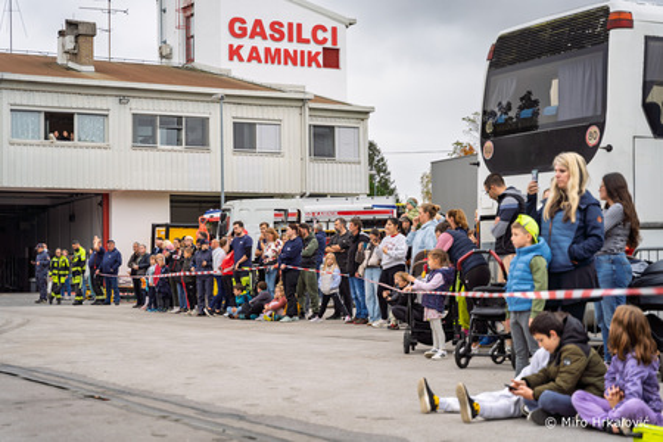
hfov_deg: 28.8
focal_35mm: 70
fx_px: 1289
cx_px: 332
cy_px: 221
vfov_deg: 19.5
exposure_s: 1/200
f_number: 3.2
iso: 100
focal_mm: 70
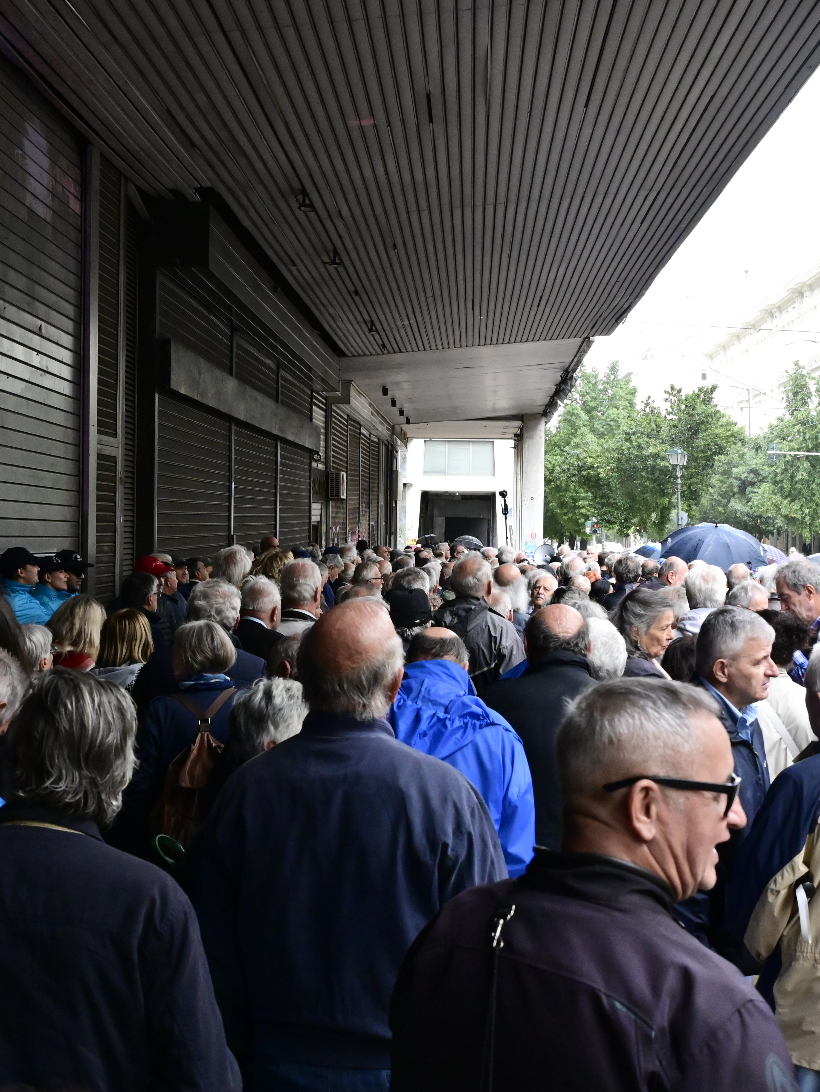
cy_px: 546
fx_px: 1539
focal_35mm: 49
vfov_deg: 39.1
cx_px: 431
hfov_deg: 29.8
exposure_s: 1/250
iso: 6400
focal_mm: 33.5
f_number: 10
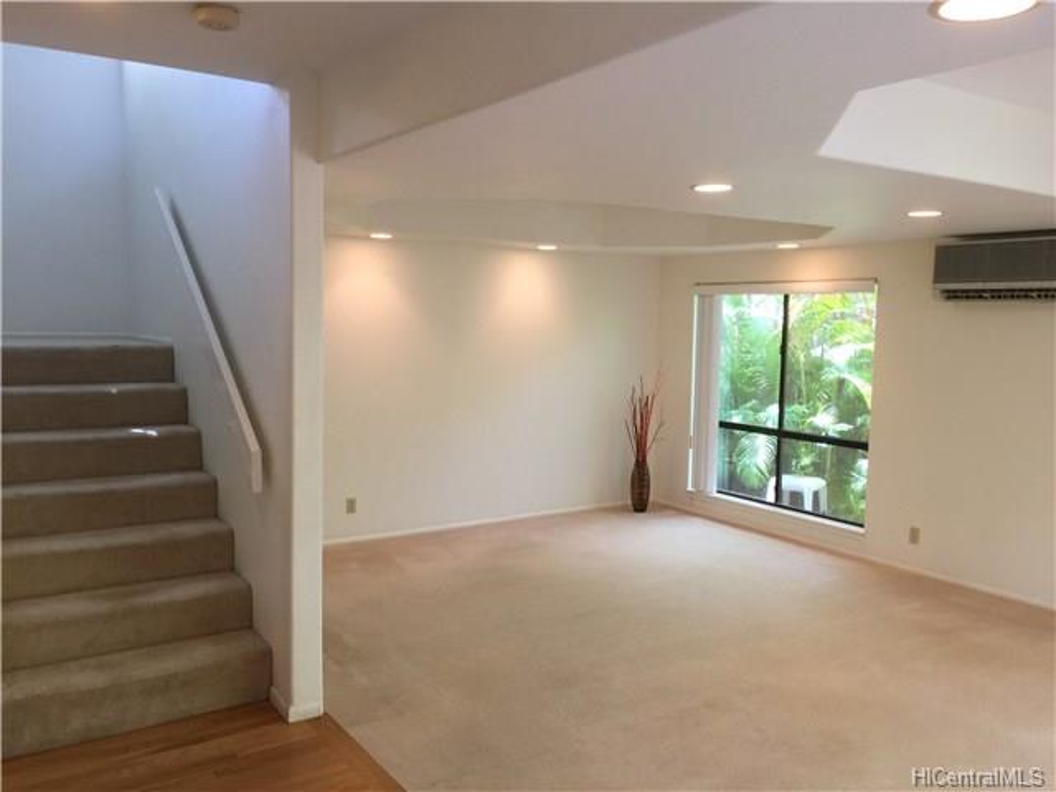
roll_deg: -2.0
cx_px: 528
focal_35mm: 29
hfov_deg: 61.7
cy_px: 396
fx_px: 885
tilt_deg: -5.1
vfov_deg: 48.2
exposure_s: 1/30
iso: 40
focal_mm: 4.15
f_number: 2.2
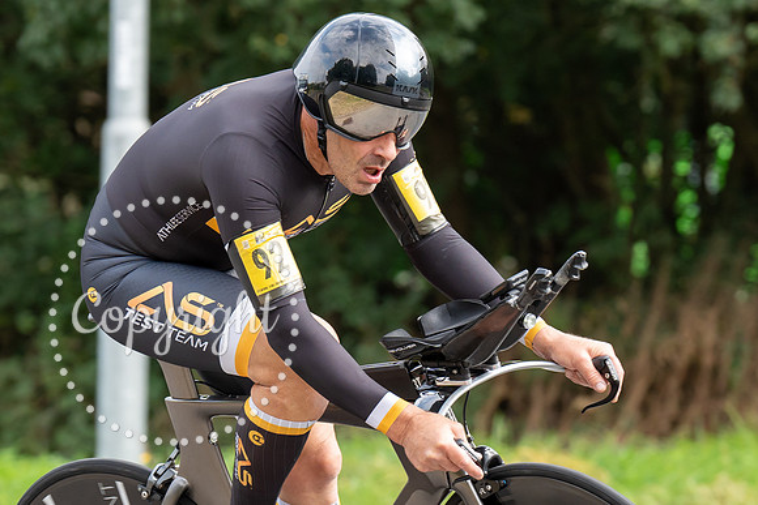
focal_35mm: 286
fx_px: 6032
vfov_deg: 4.8
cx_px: 409
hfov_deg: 7.2
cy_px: 258
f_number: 4
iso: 640
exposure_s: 1/1000
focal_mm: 136
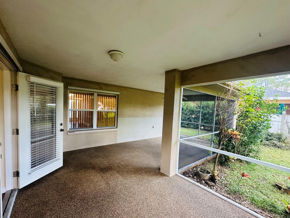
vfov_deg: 81.7
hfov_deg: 98.1
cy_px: 116
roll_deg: -2.4
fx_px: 126
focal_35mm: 15
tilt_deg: -3.7
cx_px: 142
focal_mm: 2.22
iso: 200
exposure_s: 1/99
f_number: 2.2
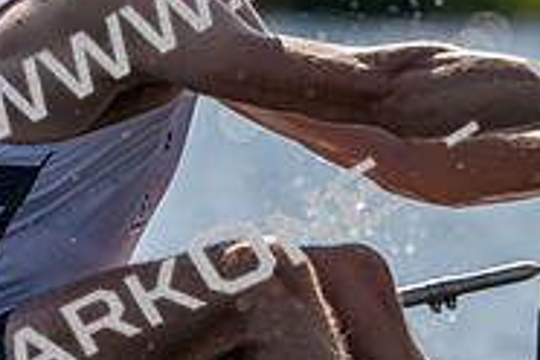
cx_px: 314
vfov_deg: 1.0
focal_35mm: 1430
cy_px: 150
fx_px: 21448
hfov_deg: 1.4
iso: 160
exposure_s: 1/1600
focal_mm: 459
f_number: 6.3
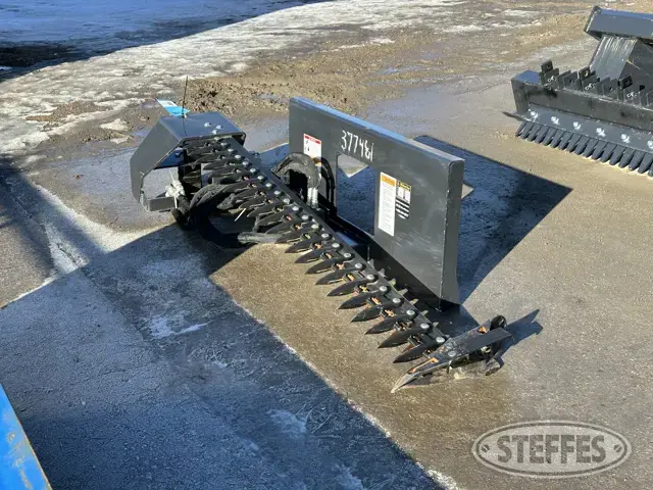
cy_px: 245
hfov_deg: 39.7
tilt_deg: -22.3
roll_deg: +4.6
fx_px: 905
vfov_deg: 30.3
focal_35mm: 48
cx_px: 326
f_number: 1.78
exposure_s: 1/1272
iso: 64
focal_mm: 6.86
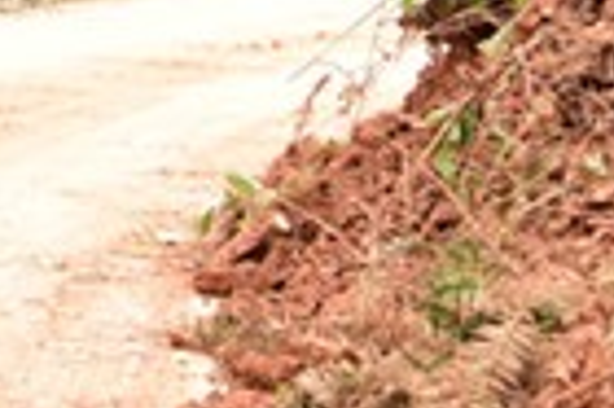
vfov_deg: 7.1
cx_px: -658
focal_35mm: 189
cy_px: -215
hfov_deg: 10.0
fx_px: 3220
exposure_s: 1/1600
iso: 1000
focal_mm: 44
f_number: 4
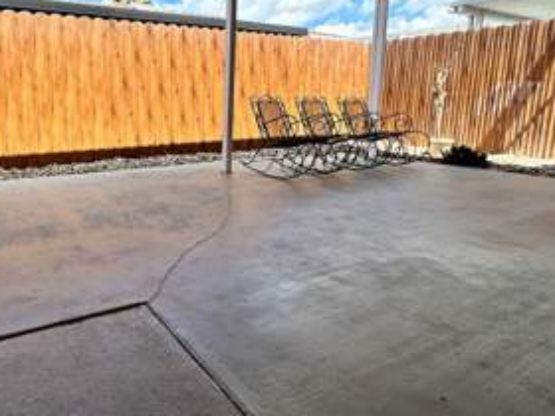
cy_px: 155
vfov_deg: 56.1
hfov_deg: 66.7
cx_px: 133
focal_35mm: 24
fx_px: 385
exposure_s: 1/979
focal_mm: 2.22
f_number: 2.2
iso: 50
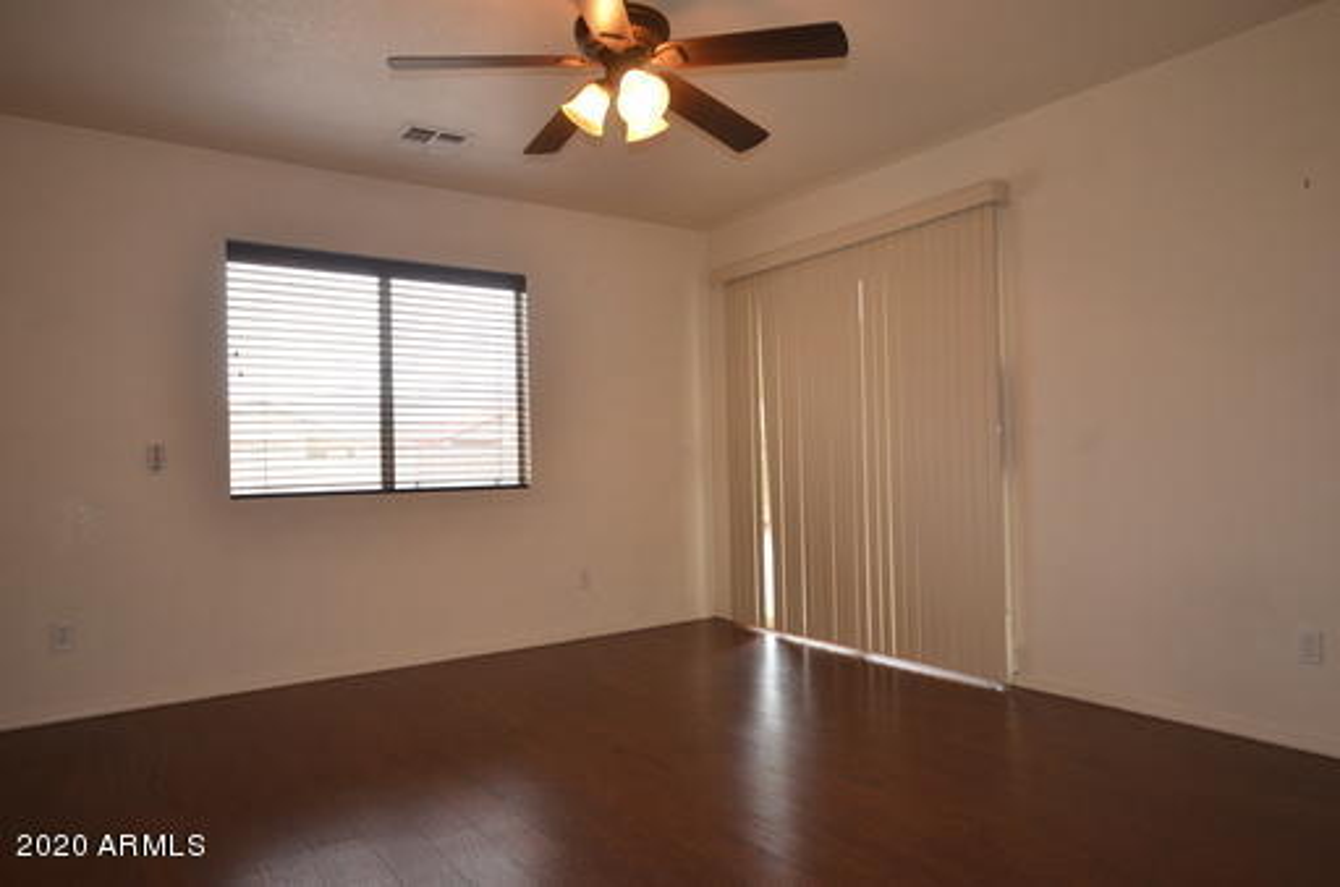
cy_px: 444
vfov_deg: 55.9
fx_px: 836
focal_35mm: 22
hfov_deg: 77.4
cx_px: 670
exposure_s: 1/60
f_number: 5
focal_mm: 15
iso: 640
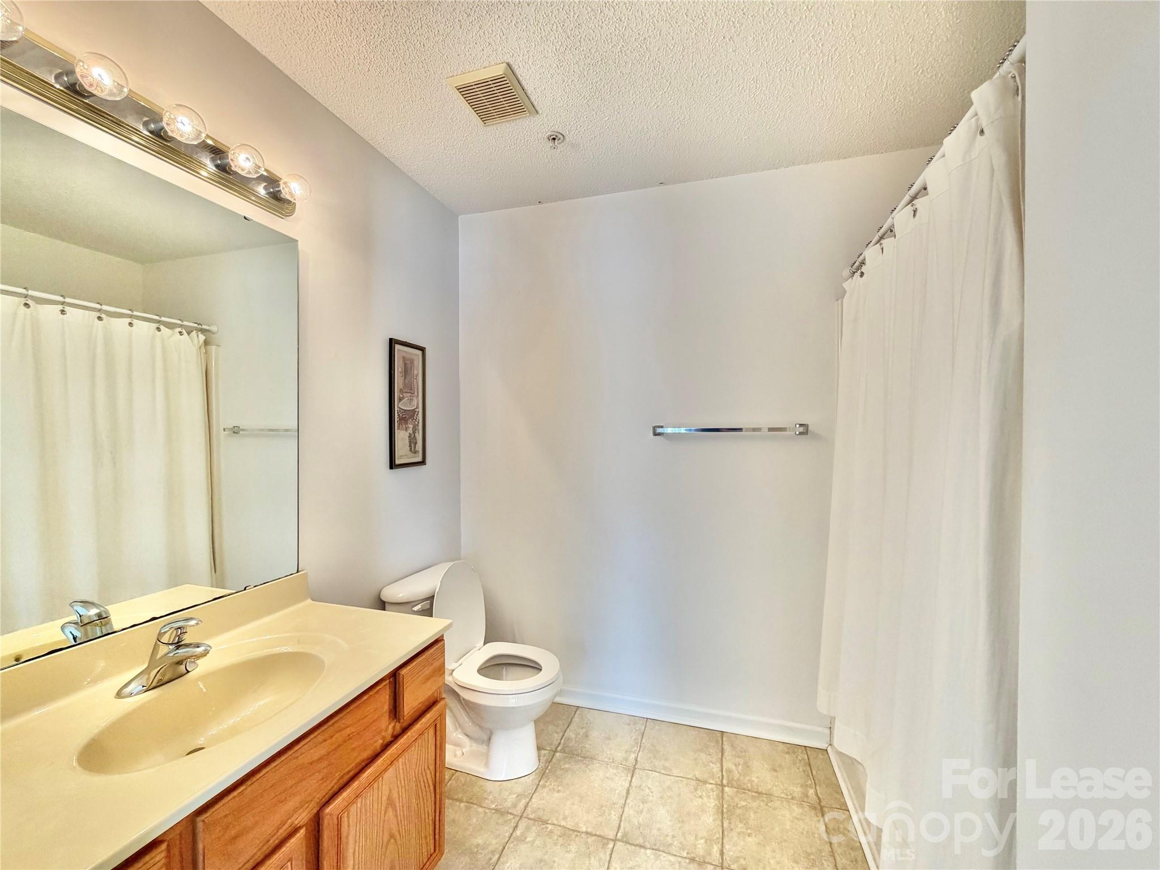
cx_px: 580
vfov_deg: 85.7
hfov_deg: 102.1
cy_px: 435
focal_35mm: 14
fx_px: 469
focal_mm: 2.22
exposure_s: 1/120
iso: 160
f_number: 2.2
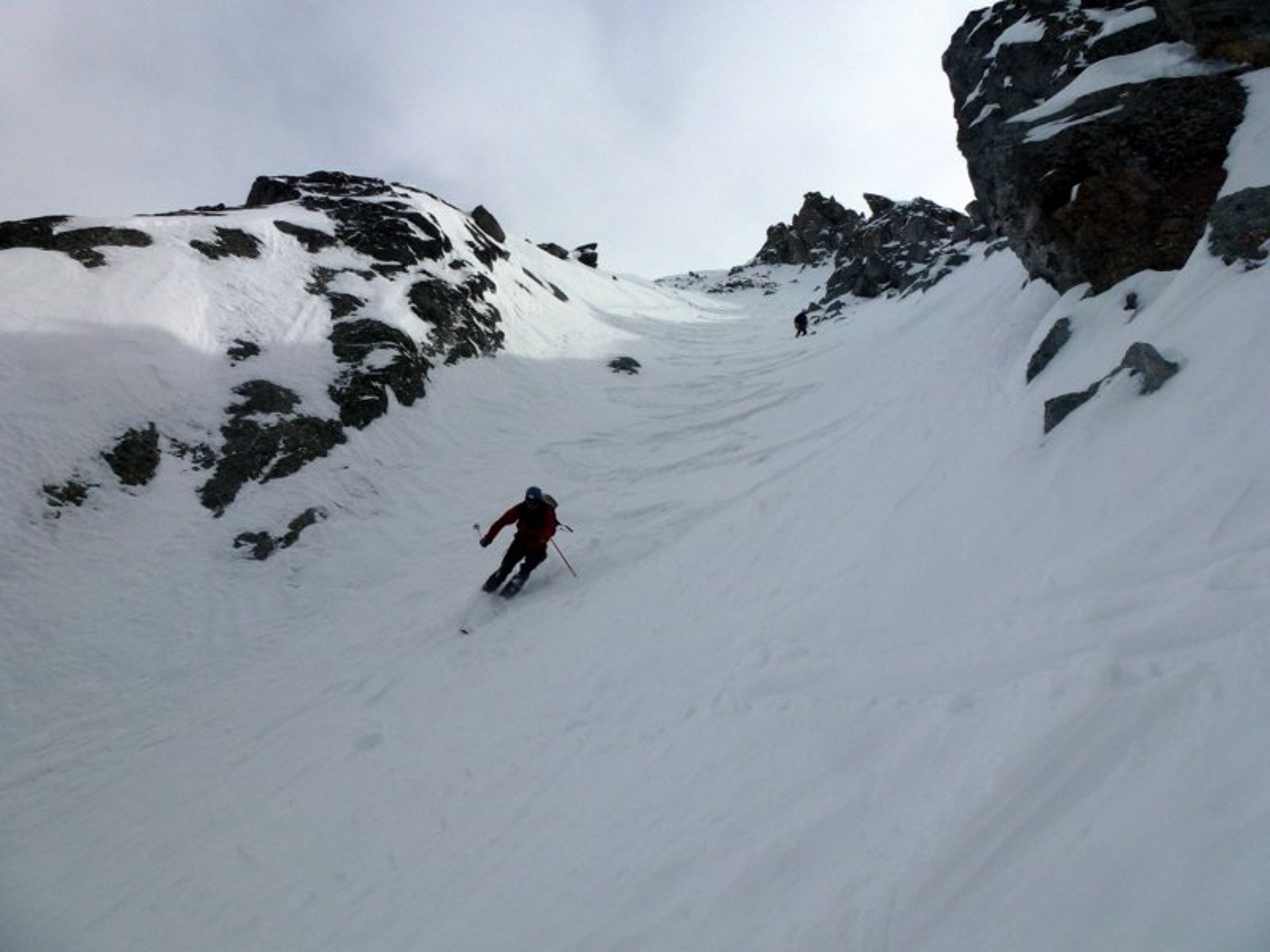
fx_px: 881
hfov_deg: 71.6
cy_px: 476
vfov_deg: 56.8
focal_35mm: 24
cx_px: 635
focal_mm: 4.3
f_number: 5
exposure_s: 1/2000
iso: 100
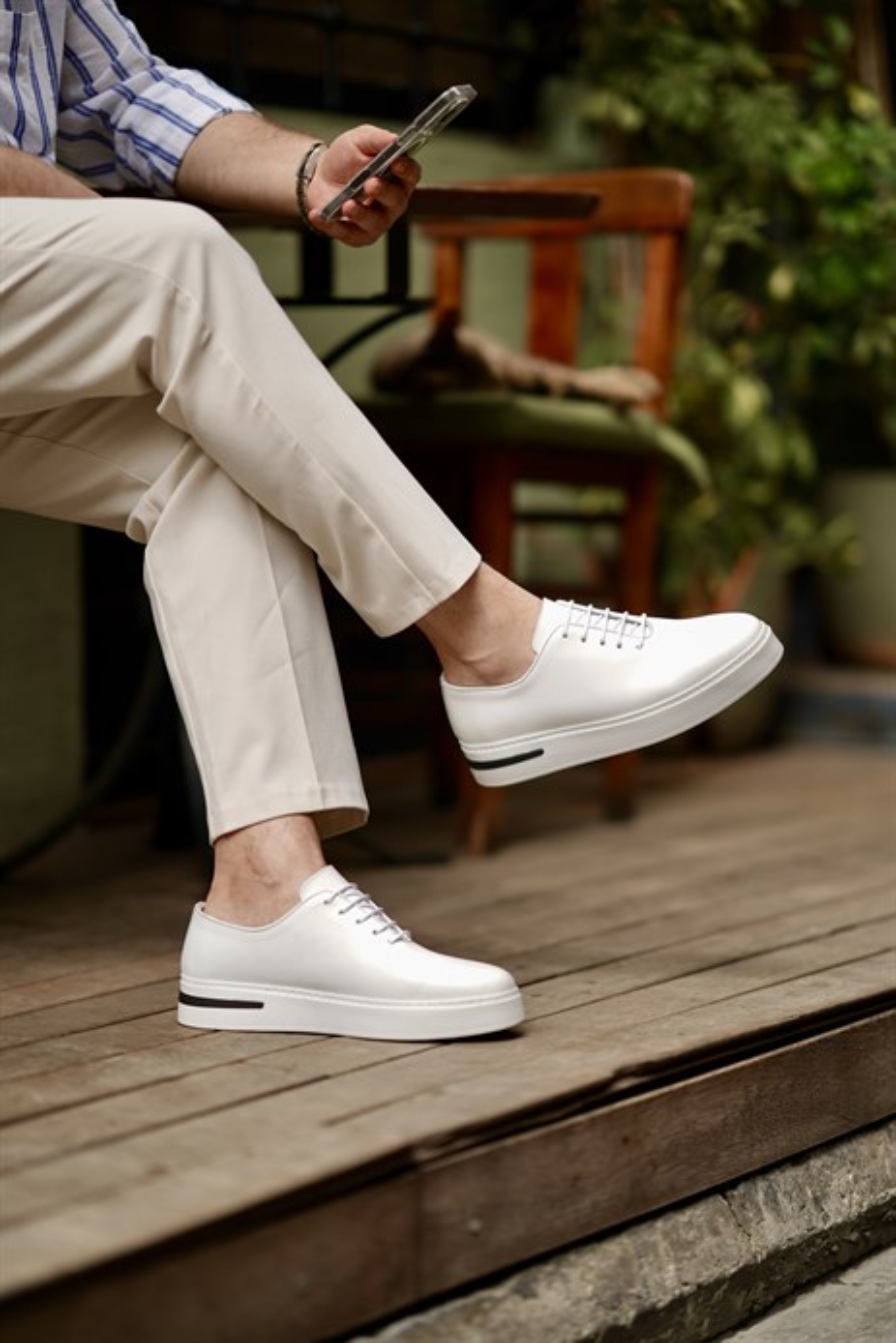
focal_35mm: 85
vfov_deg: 23.9
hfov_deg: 16.1
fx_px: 3172
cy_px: 672
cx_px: 448
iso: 80
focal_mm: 85
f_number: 1.4
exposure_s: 1/640
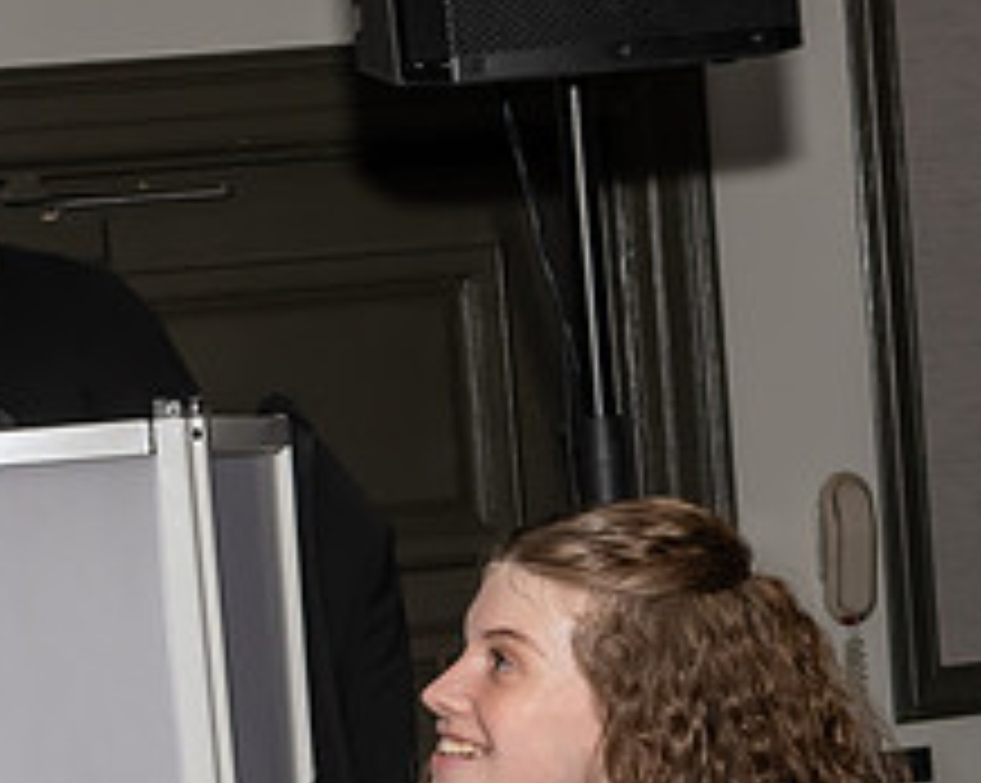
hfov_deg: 11.6
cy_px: 999
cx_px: 197
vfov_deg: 9.2
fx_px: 4815
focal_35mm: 166
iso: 1000
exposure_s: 1/250
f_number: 7.1
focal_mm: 38
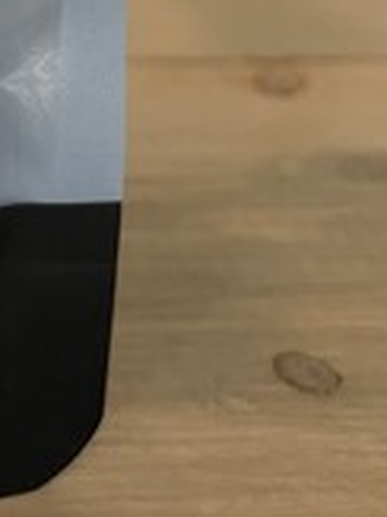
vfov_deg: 19.0
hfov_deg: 14.2
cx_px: -232
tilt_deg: -17.4
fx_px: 1433
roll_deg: +0.7
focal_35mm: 96
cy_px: -143
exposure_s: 1/50
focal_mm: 5.1
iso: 250
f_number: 1.6
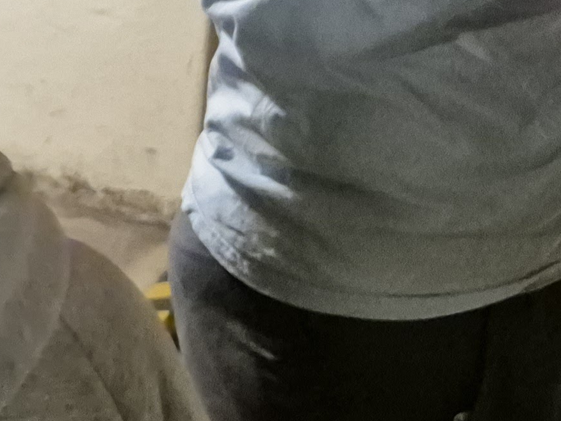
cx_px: -450
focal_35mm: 105
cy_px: -63
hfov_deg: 15.9
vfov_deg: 13.7
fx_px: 1702
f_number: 1.8
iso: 2500
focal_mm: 5.4
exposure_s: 1/100
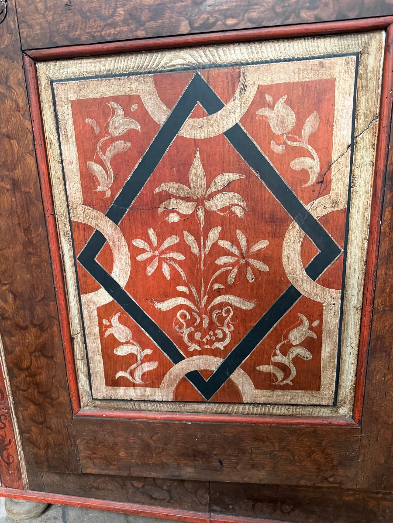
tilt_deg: -15.6
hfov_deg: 56.8
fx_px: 363
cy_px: 262
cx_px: 196
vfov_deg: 71.6
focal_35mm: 24
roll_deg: +2.0
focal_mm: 6.76
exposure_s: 1/51
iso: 800
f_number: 1.78
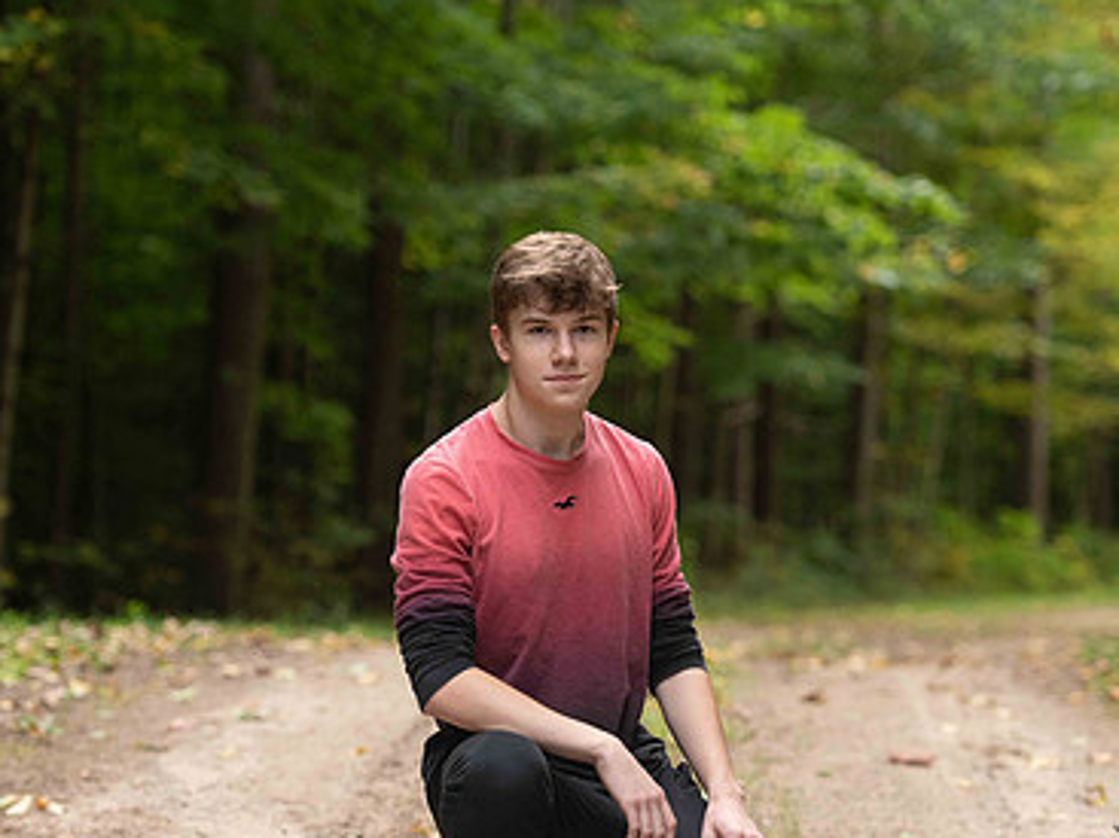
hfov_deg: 14.1
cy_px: 562
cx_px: 613
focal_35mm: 140
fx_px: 4524
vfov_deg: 10.6
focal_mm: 92
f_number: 2.8
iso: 500
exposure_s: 1/320
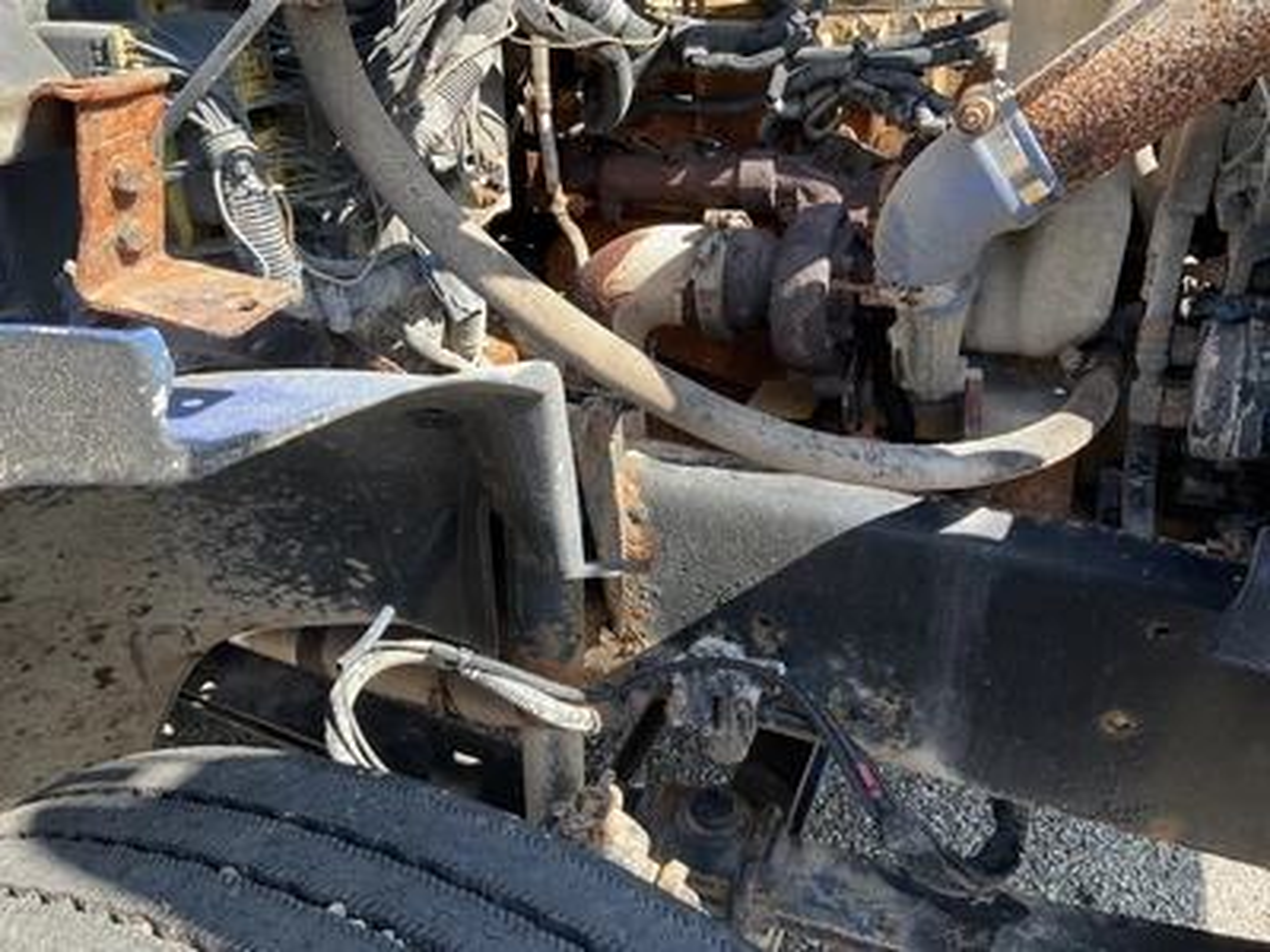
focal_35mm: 29
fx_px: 1064
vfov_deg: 48.2
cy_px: 476
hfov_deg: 61.7
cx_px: 635
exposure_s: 1/255
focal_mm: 3
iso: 25
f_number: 1.8
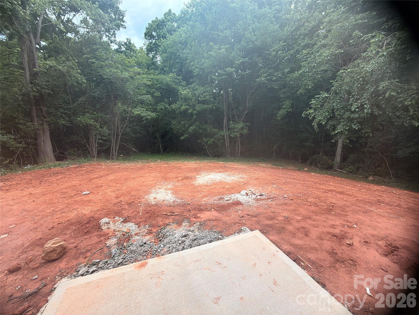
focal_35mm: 14
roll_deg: -0.1
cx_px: 210
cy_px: 158
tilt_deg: -9.0
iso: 40
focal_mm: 2.22
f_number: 2.2
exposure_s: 1/136
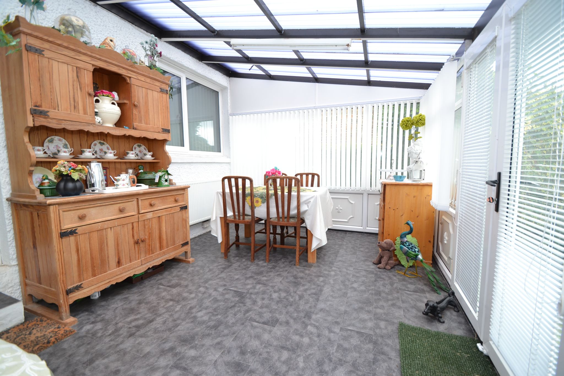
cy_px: 188
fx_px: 235
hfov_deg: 100.4
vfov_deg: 77.3
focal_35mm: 15
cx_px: 282
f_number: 4
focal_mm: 10
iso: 400
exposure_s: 1/60
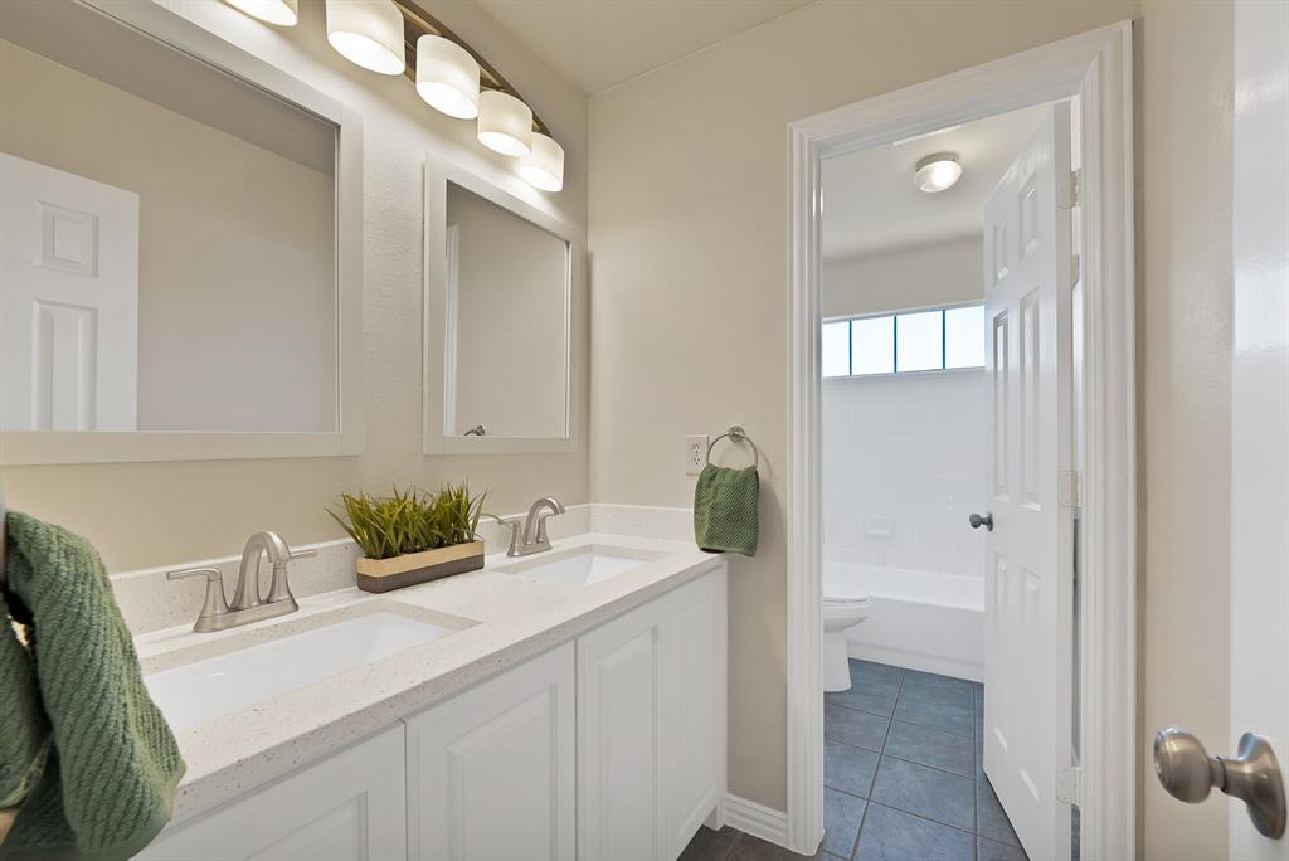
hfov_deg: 104.2
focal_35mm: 14
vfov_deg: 81.3
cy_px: 430
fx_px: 502
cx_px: 644
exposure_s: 1/13
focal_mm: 14
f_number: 9
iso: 640
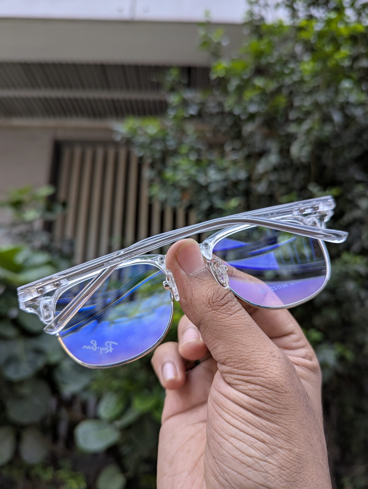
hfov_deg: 56.9
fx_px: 339
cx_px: 184
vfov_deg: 71.5
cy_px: 244
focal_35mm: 24
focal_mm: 6.81
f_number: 1.85
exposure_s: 1/299
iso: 38
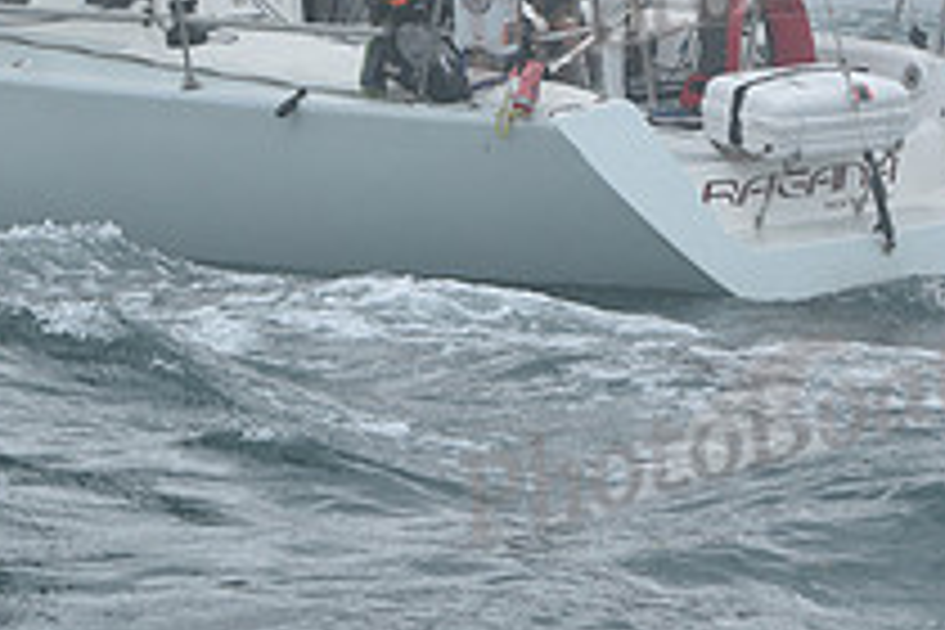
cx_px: 230
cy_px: -200
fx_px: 5643
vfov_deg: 6.3
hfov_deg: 9.6
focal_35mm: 215
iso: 320
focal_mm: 78
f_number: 6.3
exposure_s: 1/800
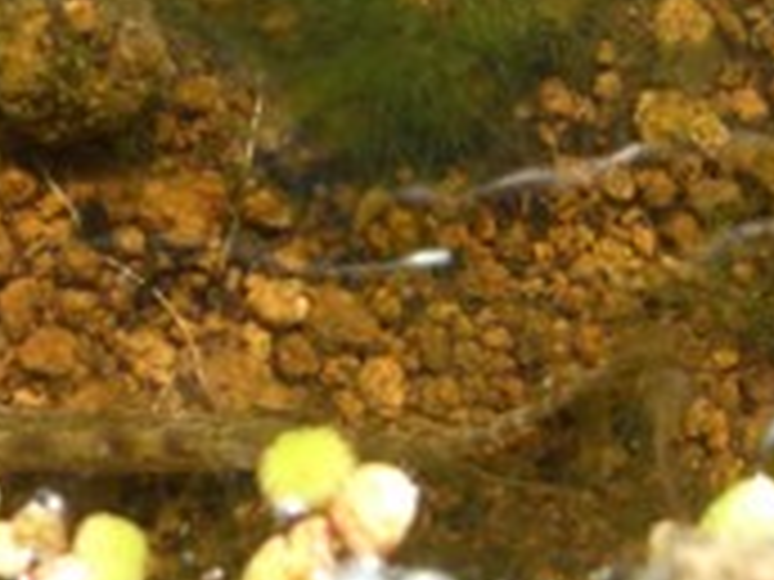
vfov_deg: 14.5
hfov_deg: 19.1
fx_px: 2281
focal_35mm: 102
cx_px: 153
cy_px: 236
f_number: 2.6
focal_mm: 5.8
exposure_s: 1/250
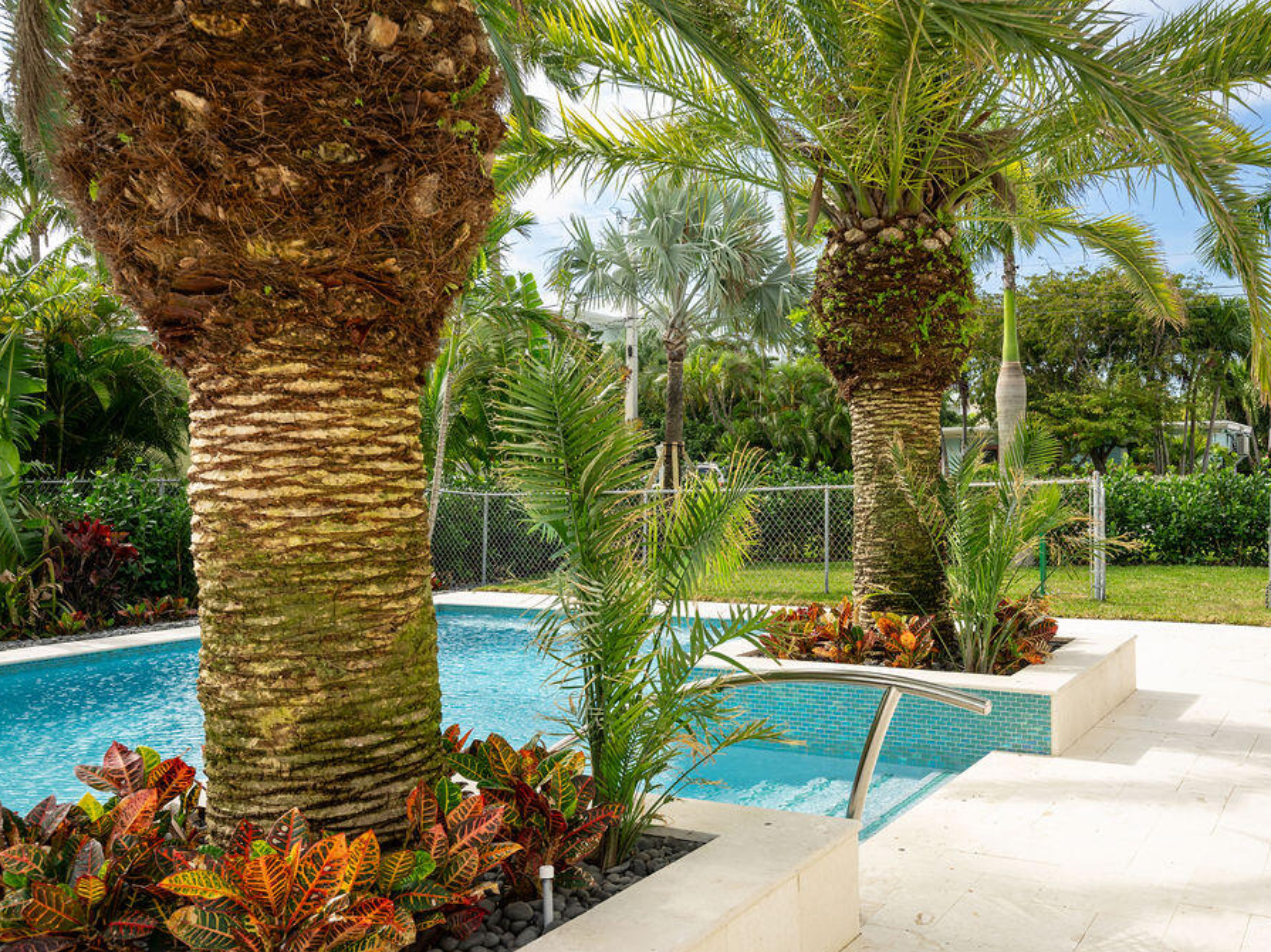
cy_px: 480
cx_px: 696
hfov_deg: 55.3
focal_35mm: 33
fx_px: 1212
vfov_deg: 42.9
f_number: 8
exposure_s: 1/250
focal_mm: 30
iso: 200
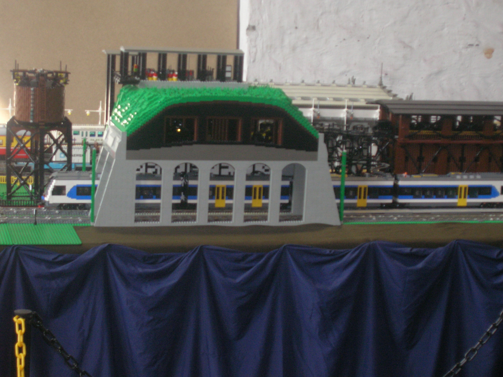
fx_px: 1308
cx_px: 252
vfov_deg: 16.4
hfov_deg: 21.8
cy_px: 188
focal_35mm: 90
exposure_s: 1/60.1
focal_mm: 15
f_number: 4.5
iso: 147
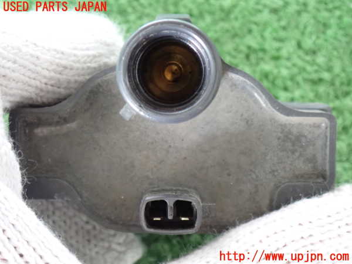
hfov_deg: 19.6
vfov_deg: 14.8
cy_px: 132
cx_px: 176
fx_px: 1017
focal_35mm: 100
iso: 1250
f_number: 4.9
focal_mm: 18
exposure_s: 1/25
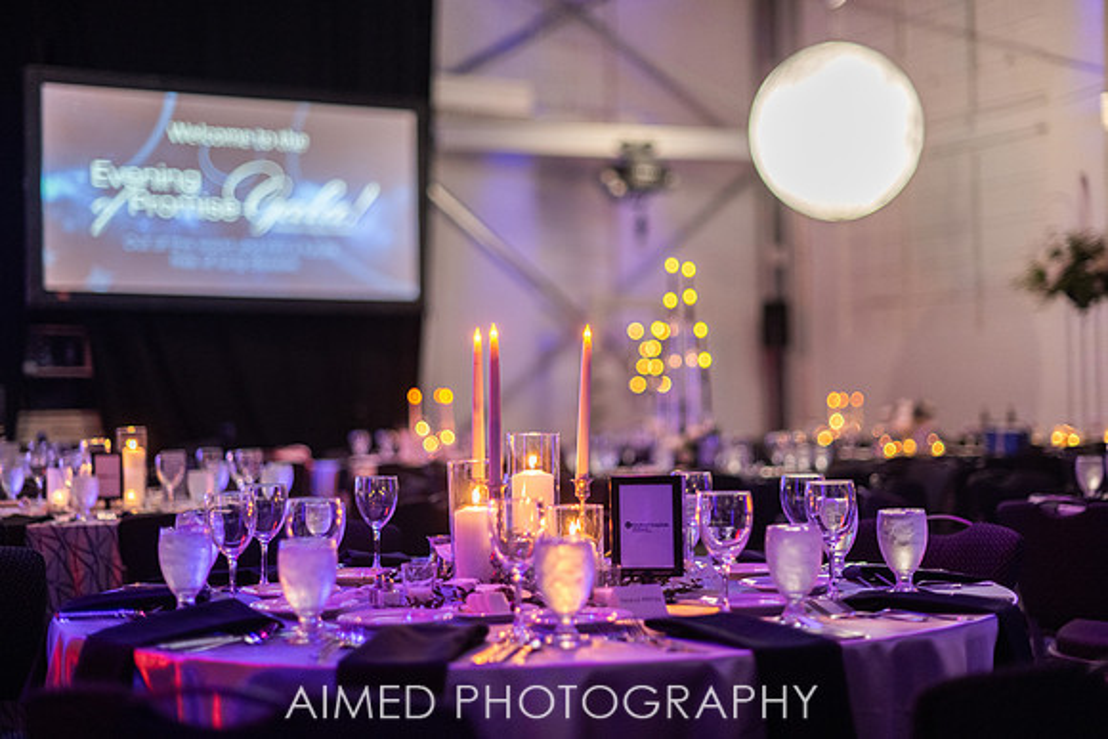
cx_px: 563
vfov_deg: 26.3
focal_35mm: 51
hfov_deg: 38.6
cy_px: 370
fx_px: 1584
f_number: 1.6
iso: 1600
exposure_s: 1/200
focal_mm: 50
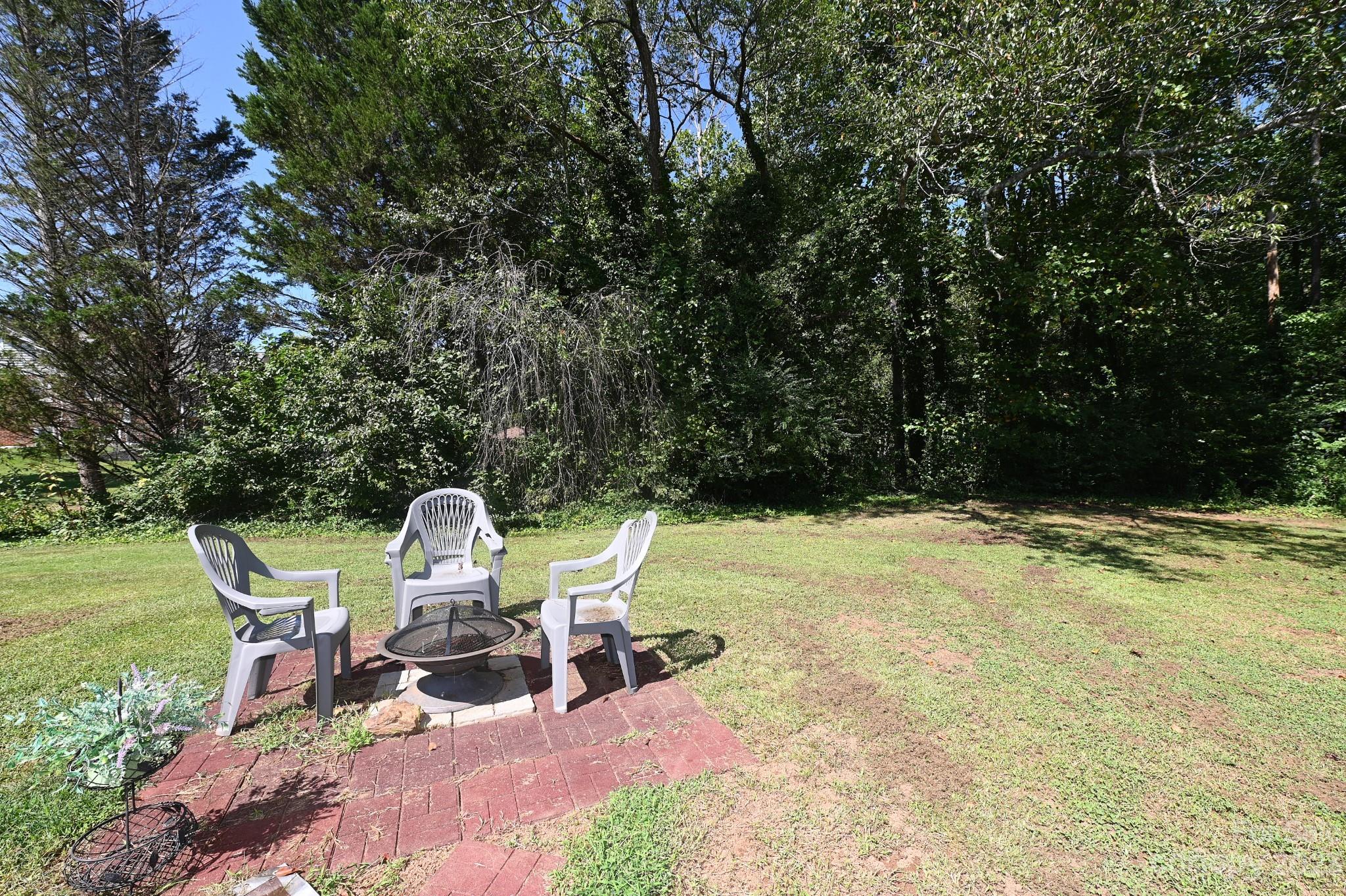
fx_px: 523
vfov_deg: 81.1
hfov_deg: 104.3
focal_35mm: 14
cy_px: 448
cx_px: 673
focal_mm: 14
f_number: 7.1
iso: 125
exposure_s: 1/200
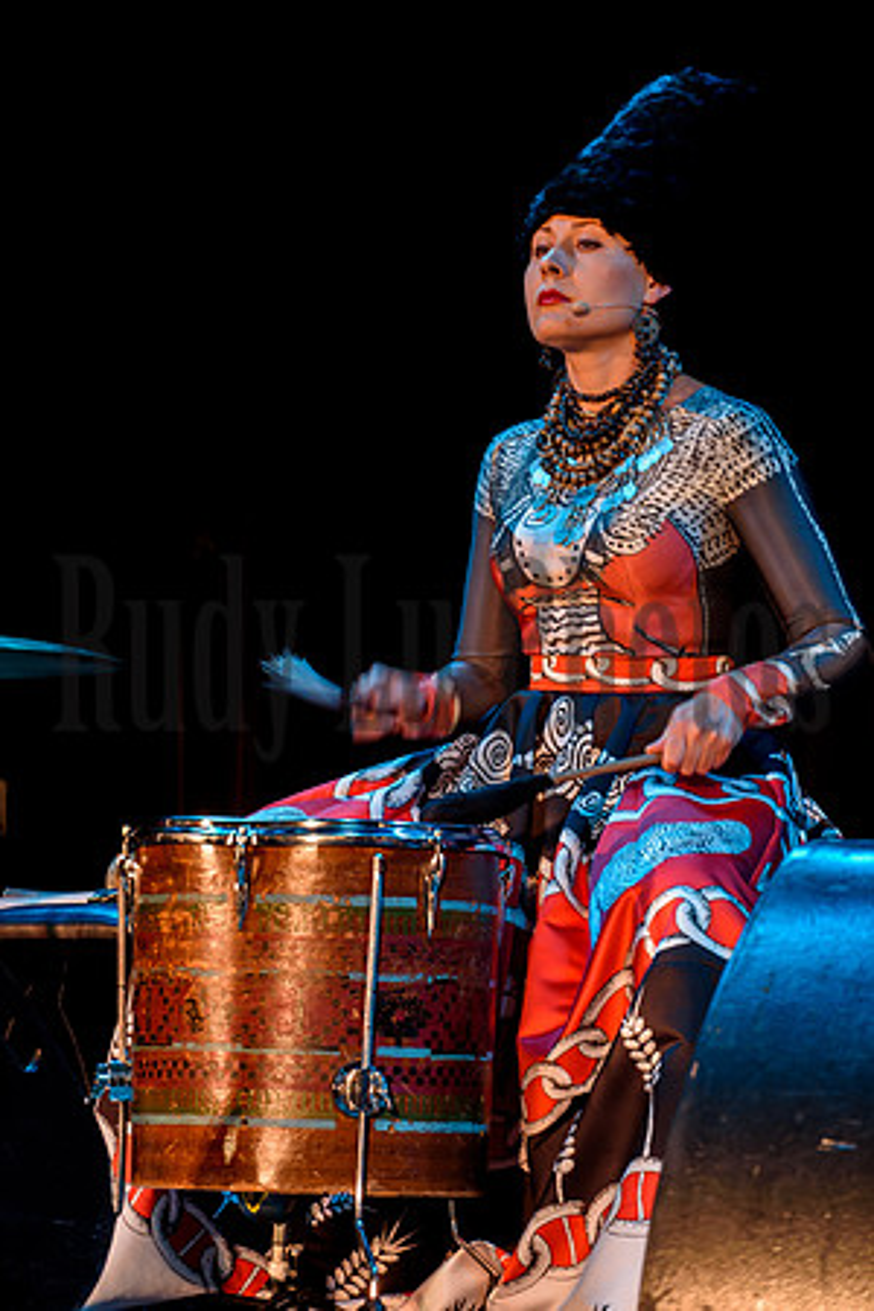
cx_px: 437
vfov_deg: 13.7
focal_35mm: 150
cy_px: 656
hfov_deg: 9.1
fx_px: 5462
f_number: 11
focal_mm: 150
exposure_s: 1/30
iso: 800
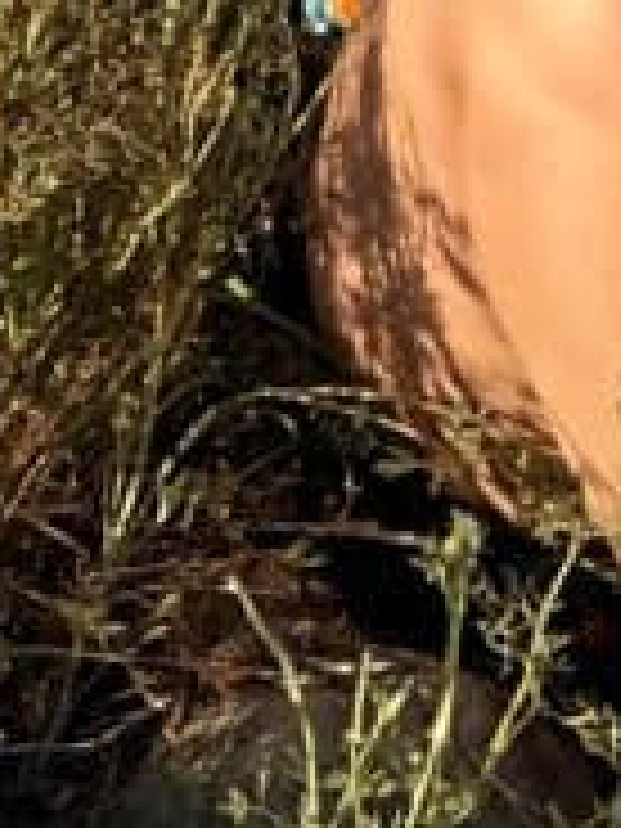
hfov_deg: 3.4
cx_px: 1602
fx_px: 10238
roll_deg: +3.4
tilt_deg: +4.7
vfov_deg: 4.6
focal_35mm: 428
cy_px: -738
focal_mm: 9
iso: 25
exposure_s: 1/201
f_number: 2.8
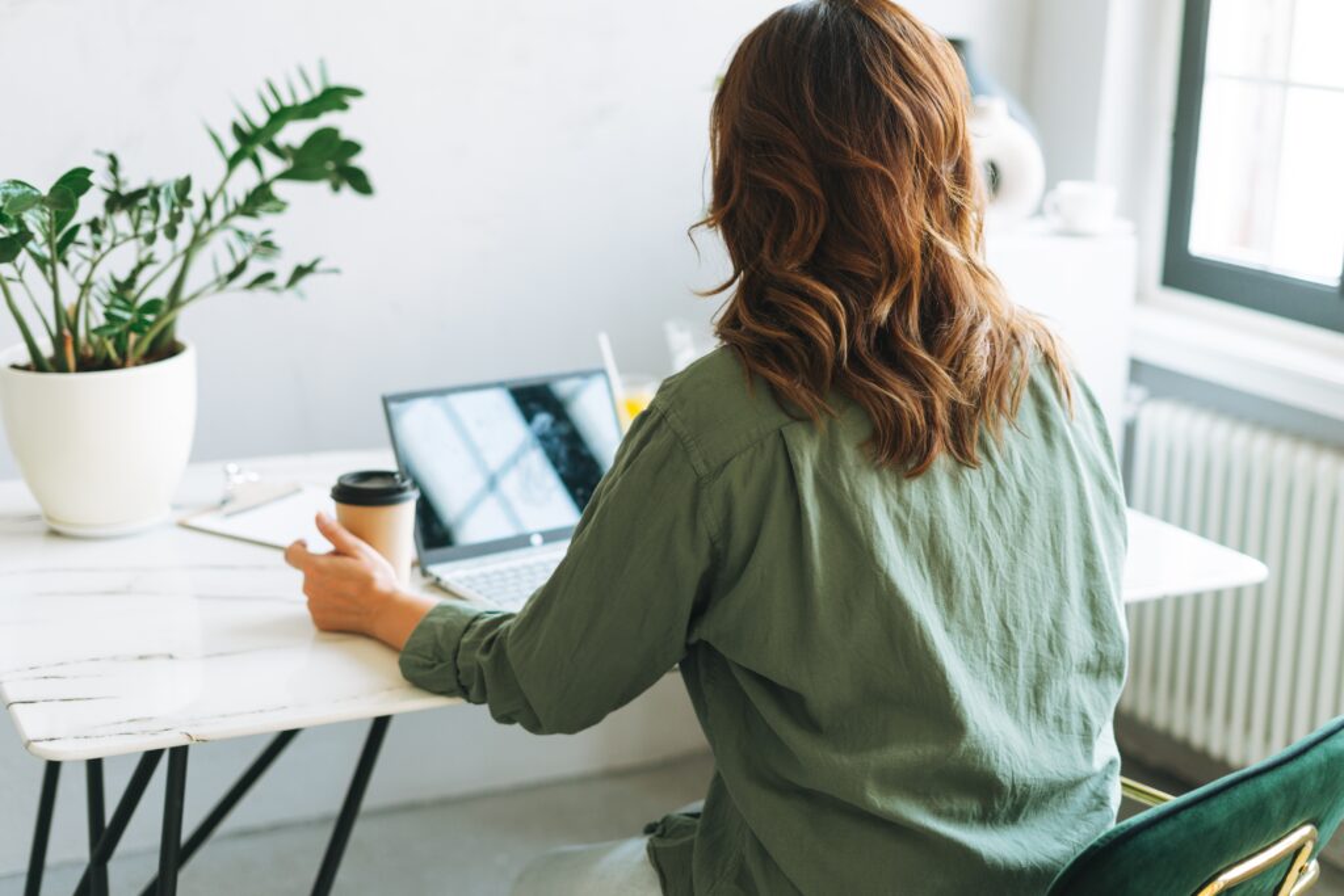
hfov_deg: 39.6
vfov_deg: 27.0
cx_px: 672
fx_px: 1867
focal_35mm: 50
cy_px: 448
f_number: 2.2
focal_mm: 50
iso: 200
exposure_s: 1/160
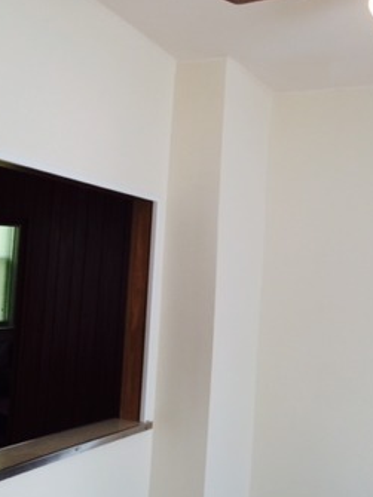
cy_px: 252
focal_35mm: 43
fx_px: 618
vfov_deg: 43.9
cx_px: 245
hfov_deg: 33.3
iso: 50
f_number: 2.2
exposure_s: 1/30
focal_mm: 4.12
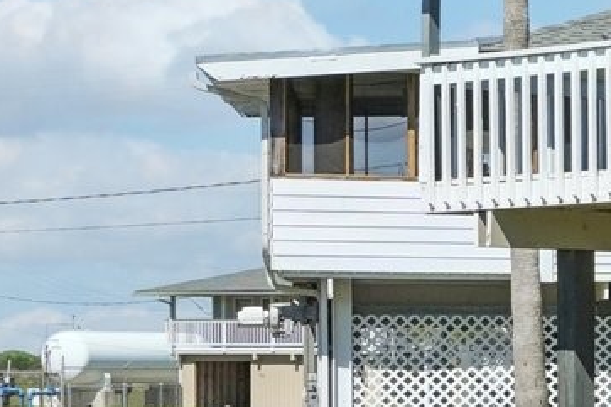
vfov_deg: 8.3
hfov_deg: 10.4
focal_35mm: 164
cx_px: 1585
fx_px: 2782
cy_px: 24
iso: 400
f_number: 8
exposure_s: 1/2000
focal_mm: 29
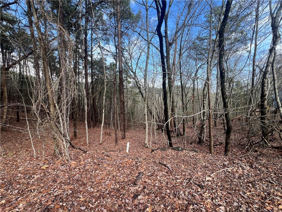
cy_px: 106
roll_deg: +1.4
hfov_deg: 106.2
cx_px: 141
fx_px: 106
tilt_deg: -4.3
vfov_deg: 89.9
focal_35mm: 13
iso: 32
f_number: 1.8
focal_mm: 1.57
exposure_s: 1/226
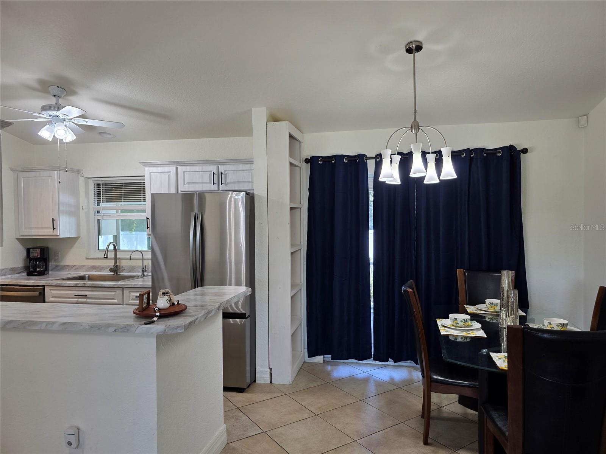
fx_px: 403
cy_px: 227
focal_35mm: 23
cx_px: 303
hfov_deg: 73.9
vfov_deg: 58.9
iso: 125
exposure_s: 1/120
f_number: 1.7
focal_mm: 6.3
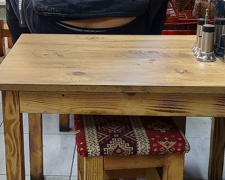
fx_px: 479
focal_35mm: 72
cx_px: 89
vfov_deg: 21.3
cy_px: 83
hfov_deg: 26.4
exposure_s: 1/50
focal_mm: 5.24
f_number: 1.7
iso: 259
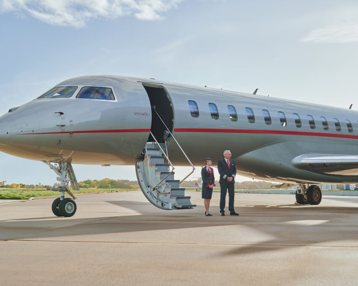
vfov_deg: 26.7
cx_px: 155
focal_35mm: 57
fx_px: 604
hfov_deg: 33.0
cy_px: 142
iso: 100
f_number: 3.5
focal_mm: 50
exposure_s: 1/800
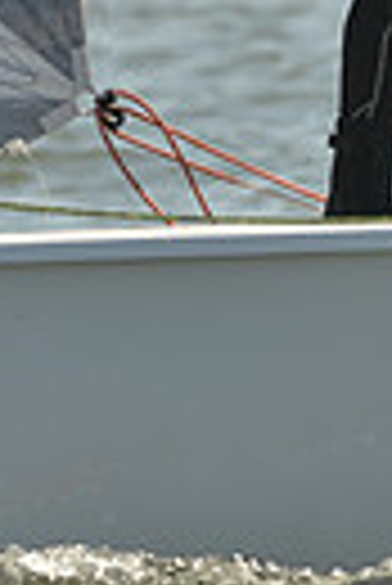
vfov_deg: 1.6
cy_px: -216
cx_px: 345
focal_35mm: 1292
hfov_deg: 1.1
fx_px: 21045
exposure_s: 1/1250
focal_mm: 290
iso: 200
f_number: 6.3
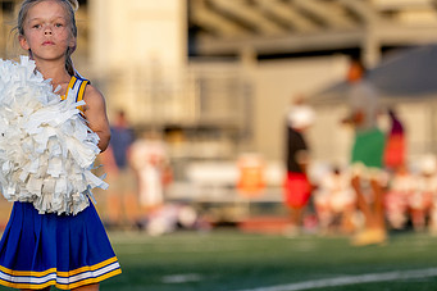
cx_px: 85
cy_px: 137
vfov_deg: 3.9
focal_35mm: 352
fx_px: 4271
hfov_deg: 5.9
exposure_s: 1/2500
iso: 500
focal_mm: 147
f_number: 2.8
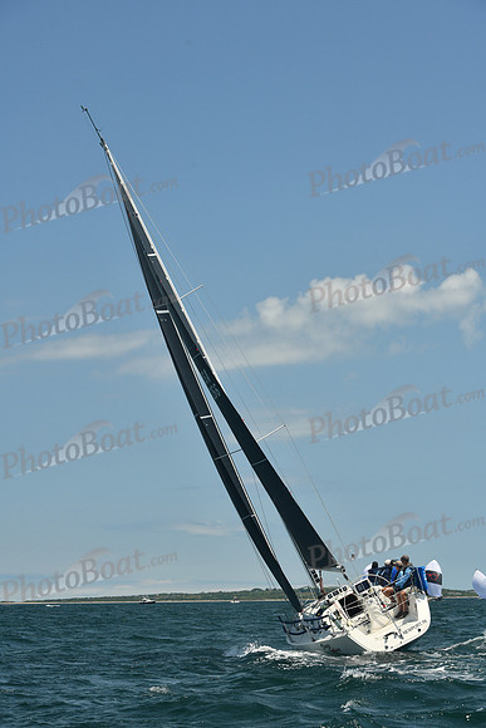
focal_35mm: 70
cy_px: 364
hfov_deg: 19.5
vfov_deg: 28.8
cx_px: 243
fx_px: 1417
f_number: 8
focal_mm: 70
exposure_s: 1/640
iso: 320
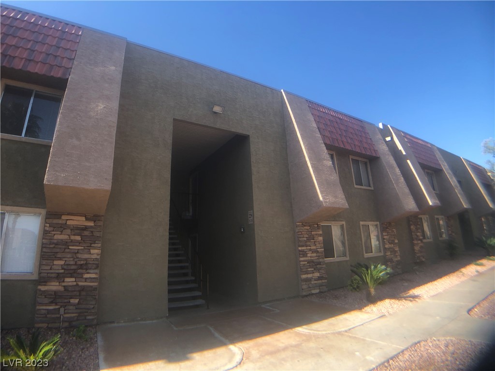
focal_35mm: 28
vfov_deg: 49.7
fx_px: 400
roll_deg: +3.0
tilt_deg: +16.8
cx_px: 248
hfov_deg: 63.4
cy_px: 186
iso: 20
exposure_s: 1/585
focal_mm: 4
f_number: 1.8
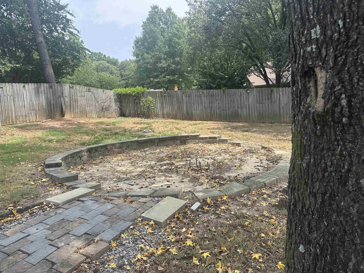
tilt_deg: -5.5
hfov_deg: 71.6
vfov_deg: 56.8
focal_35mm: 24
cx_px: 182
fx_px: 252
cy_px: 136
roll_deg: +3.6
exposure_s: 1/1144
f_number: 1.78
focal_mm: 6.86
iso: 80
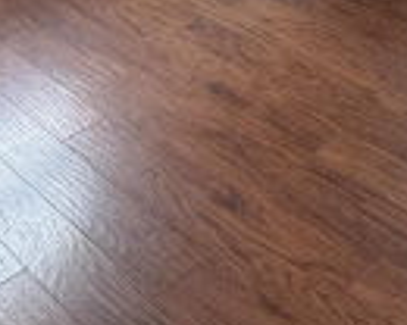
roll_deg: +1.1
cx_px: 233
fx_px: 843
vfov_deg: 19.0
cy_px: -175
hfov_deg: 27.1
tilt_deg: -16.4
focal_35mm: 70
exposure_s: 1/60
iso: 200
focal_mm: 2.22
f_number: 2.2
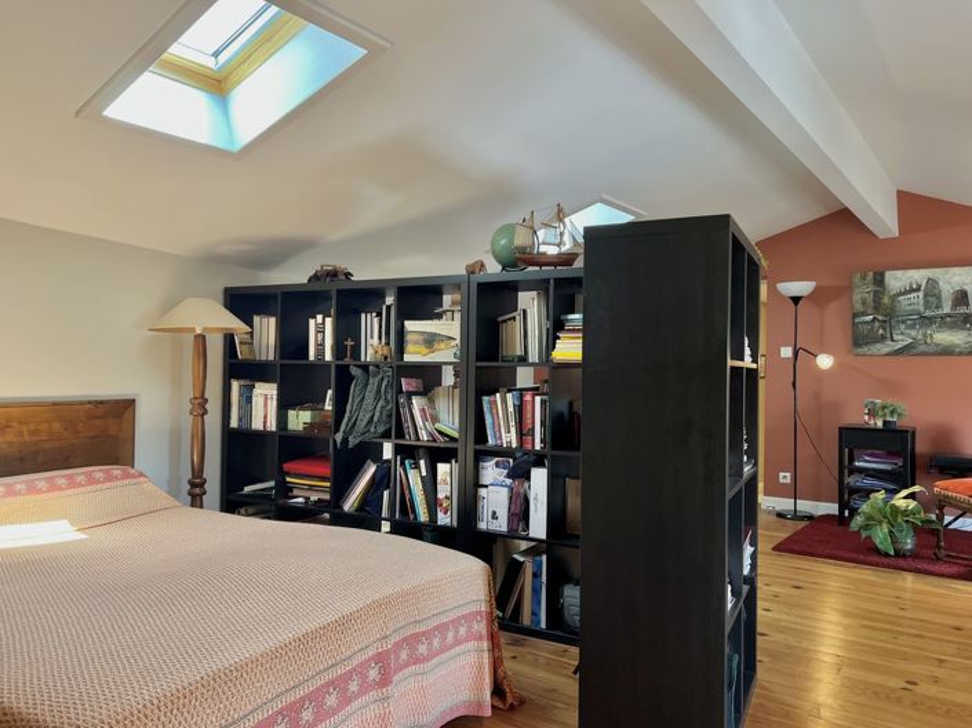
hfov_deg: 67.3
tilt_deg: -0.1
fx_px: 730
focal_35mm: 26
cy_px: 364
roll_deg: -0.5
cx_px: 486
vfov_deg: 53.0
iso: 100
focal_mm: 5.7
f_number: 1.5
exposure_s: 1/100
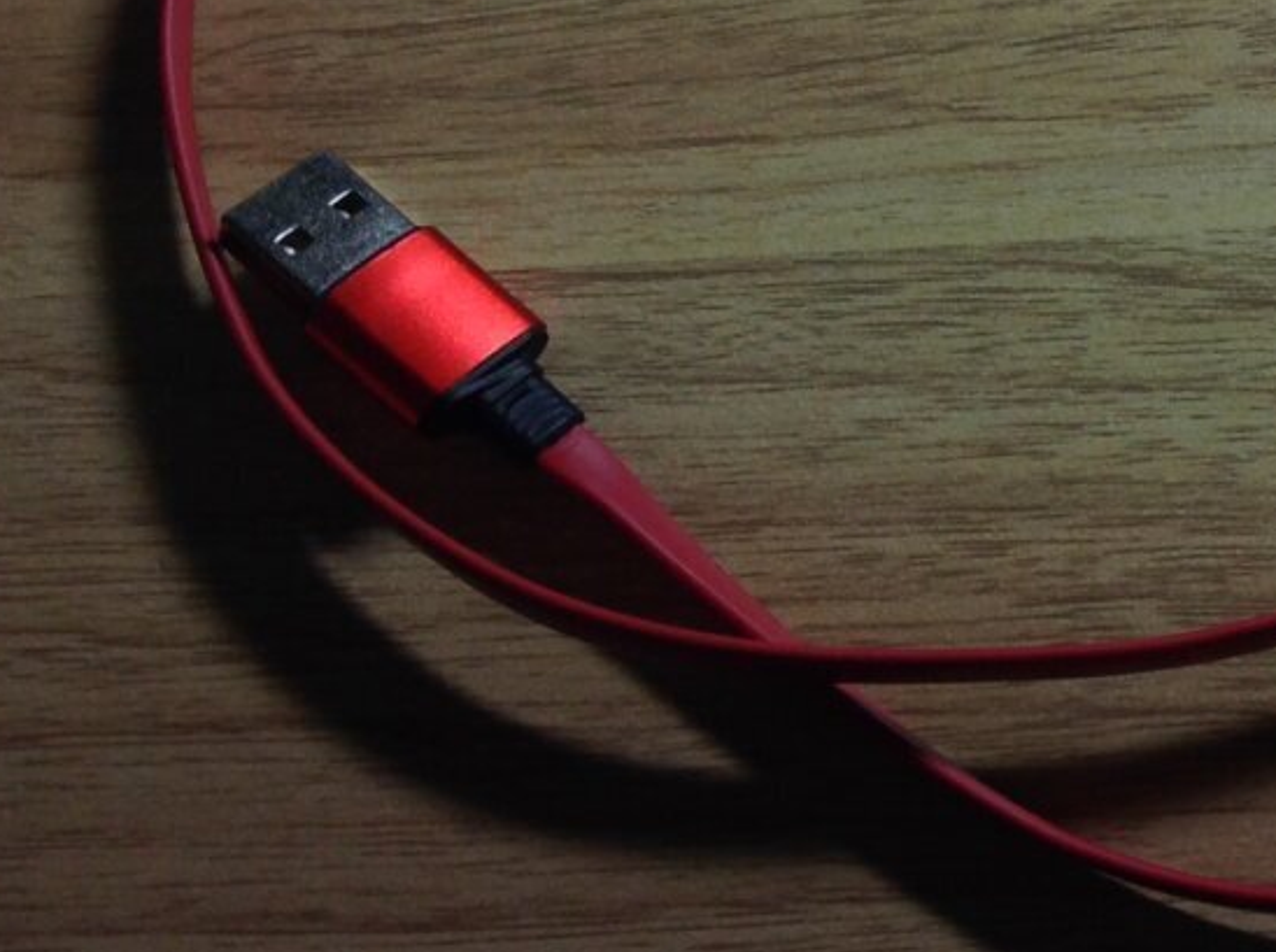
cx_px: 1497
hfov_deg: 20.1
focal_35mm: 92
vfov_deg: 15.5
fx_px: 3385
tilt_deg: -59.5
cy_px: -163
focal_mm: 4.28
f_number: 2.4
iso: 64
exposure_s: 1/120
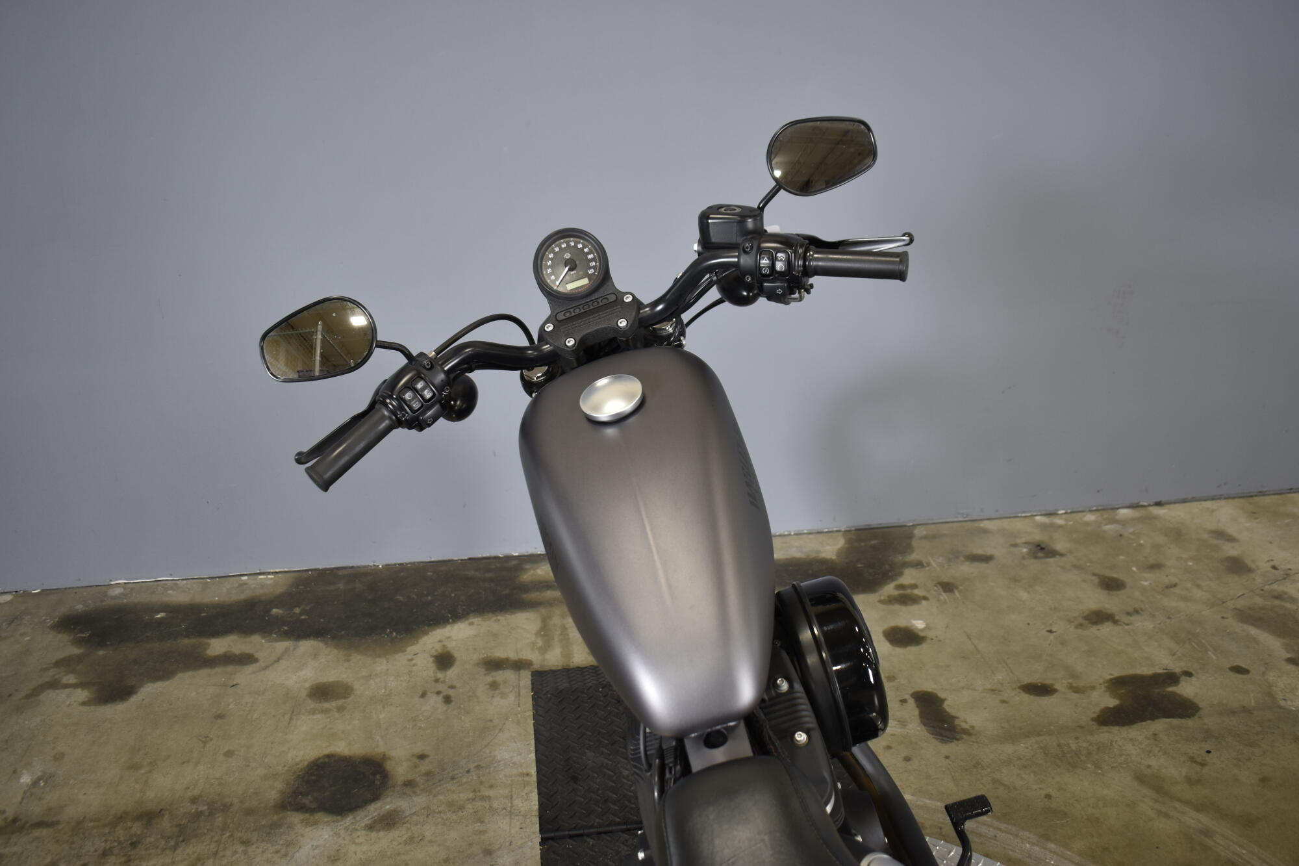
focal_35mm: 33
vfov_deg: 40.0
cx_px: 650
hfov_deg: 57.2
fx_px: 1191
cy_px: 433
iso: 400
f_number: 3.8
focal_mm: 22
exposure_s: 1/40
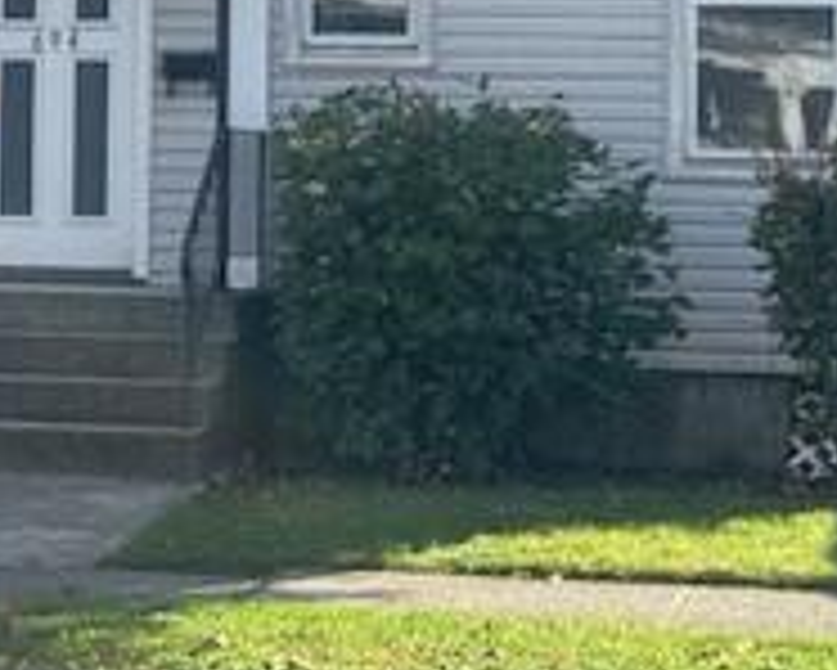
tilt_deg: +5.7
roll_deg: -0.5
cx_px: 166
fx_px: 3990
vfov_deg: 9.4
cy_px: -288
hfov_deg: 11.9
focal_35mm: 161
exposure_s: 1/1818
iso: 64
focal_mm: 6.76
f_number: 1.78
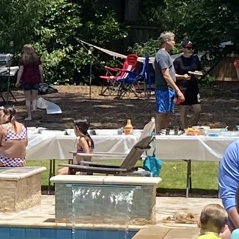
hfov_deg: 8.9
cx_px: 4
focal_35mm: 196
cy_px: 128
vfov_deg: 8.9
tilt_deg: -2.1
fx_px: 1531
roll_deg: +0.0
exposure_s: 1/2315
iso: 32
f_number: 1.8
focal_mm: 4.25
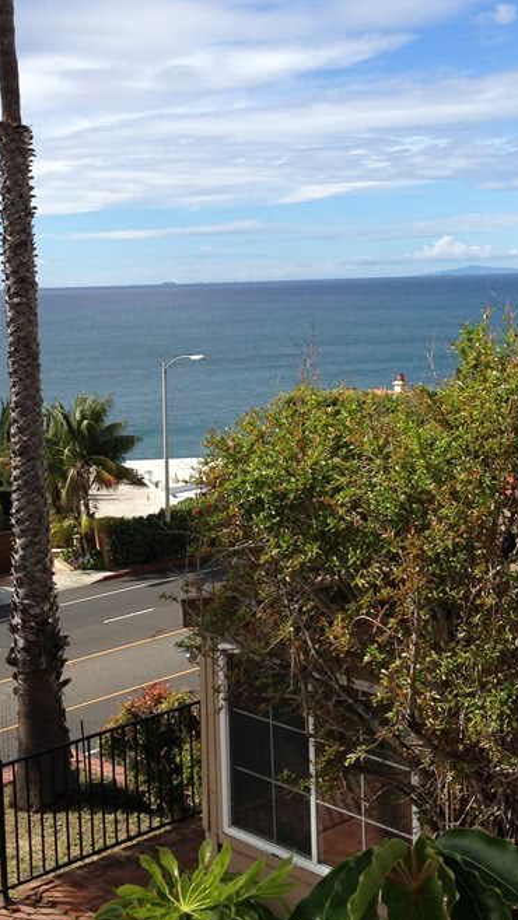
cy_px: 391
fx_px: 1366
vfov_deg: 37.1
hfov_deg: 21.5
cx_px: 256
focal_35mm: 56
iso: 50
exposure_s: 1/1748
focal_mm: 4.13
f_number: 2.4
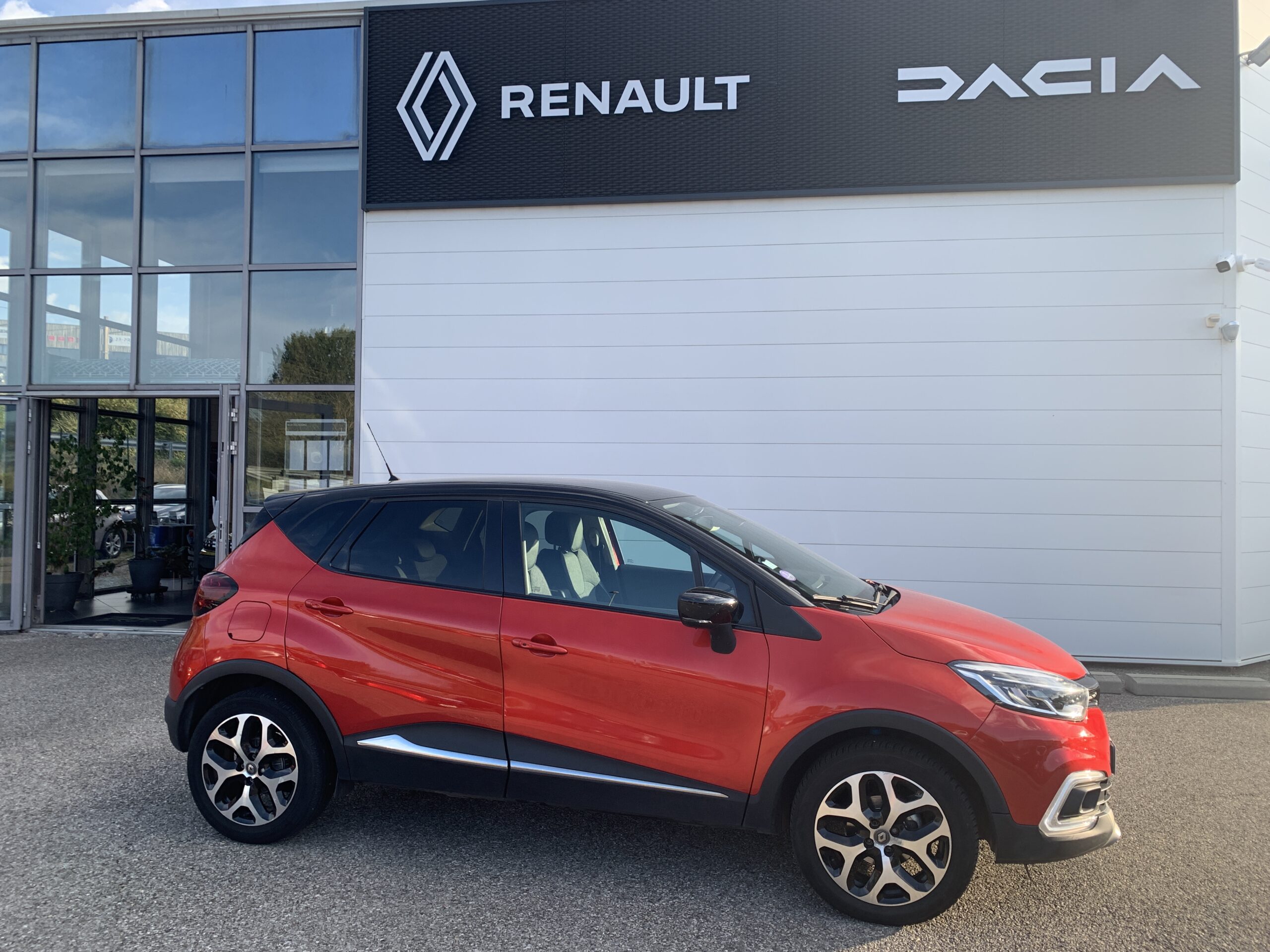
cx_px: 635
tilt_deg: +1.6
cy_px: 476
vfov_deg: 53.1
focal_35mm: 26
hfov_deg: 67.3
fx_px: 954
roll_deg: -1.4
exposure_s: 1/474
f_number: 1.8
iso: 25
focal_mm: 4.25
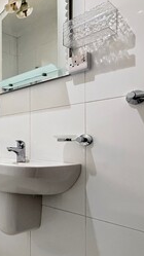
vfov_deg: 67.6
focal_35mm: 28
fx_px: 190
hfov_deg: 28.0
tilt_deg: +0.9
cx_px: -71
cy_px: 144
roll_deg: -0.1
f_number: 2.2
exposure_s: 1/100
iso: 400
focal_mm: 2.22
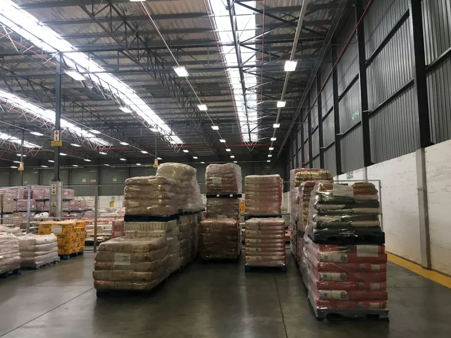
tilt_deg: +6.8
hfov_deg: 61.7
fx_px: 378
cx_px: 226
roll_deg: +0.9
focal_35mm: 29
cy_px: 169
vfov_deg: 48.2
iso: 64
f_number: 2.2
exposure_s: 1/33
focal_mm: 4.15
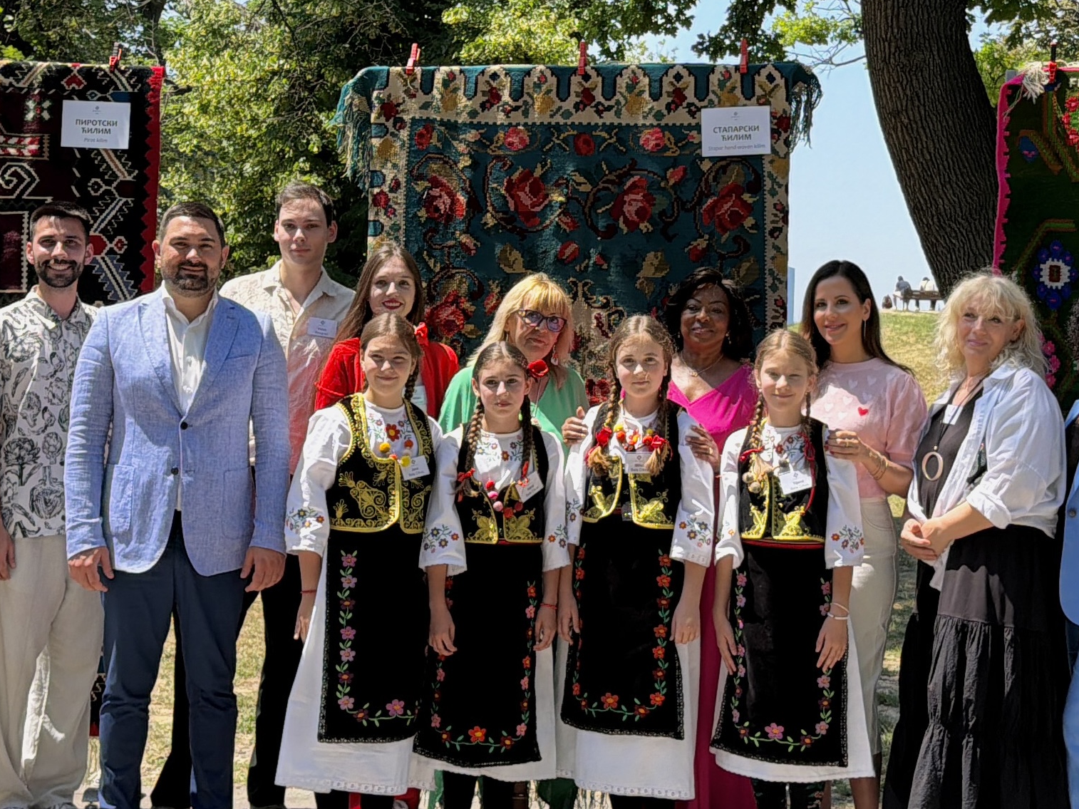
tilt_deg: -1.0
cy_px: 336
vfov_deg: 32.8
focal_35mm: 44
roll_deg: -1.5
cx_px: 563
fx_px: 1371
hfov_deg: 42.9
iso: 80
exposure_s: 1/2525
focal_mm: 6.76
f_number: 1.78
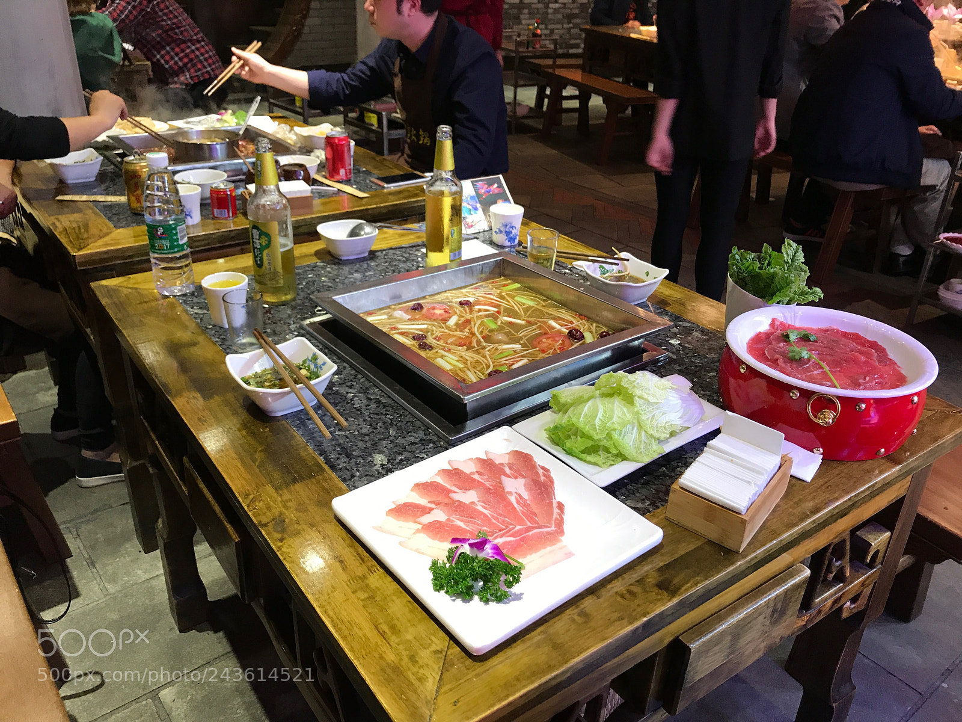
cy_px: 361
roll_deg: -1.5
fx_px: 778
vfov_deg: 49.7
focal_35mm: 28
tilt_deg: -26.5
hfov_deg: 63.4
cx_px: 481
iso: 40
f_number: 1.8
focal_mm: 3.99
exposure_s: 1/20
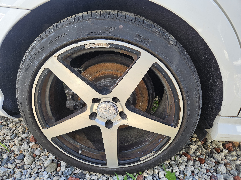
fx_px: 160
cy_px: 90
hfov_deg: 73.9
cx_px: 120
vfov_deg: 58.9
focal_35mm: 23
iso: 25
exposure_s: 1/183
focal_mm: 5.4
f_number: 1.8
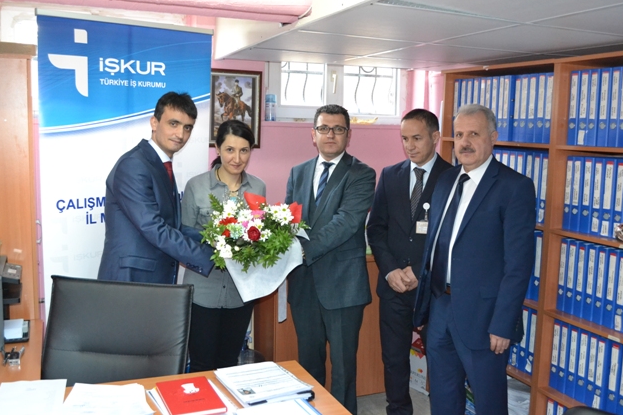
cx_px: 310
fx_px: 640
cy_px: 202
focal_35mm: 37
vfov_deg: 35.9
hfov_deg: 51.9
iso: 3200
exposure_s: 1/60
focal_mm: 24
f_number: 4
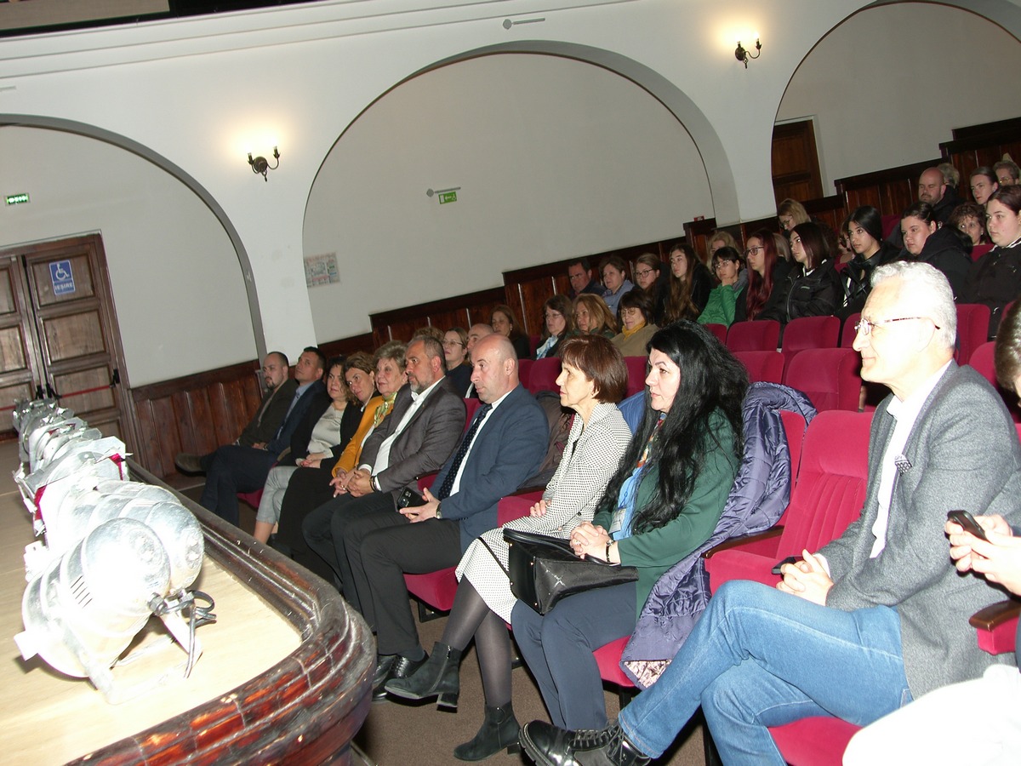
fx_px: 1327
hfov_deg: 42.1
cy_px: 383
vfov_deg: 32.2
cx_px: 510
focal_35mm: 45
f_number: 2.5
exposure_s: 1/50
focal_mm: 11.5
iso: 50
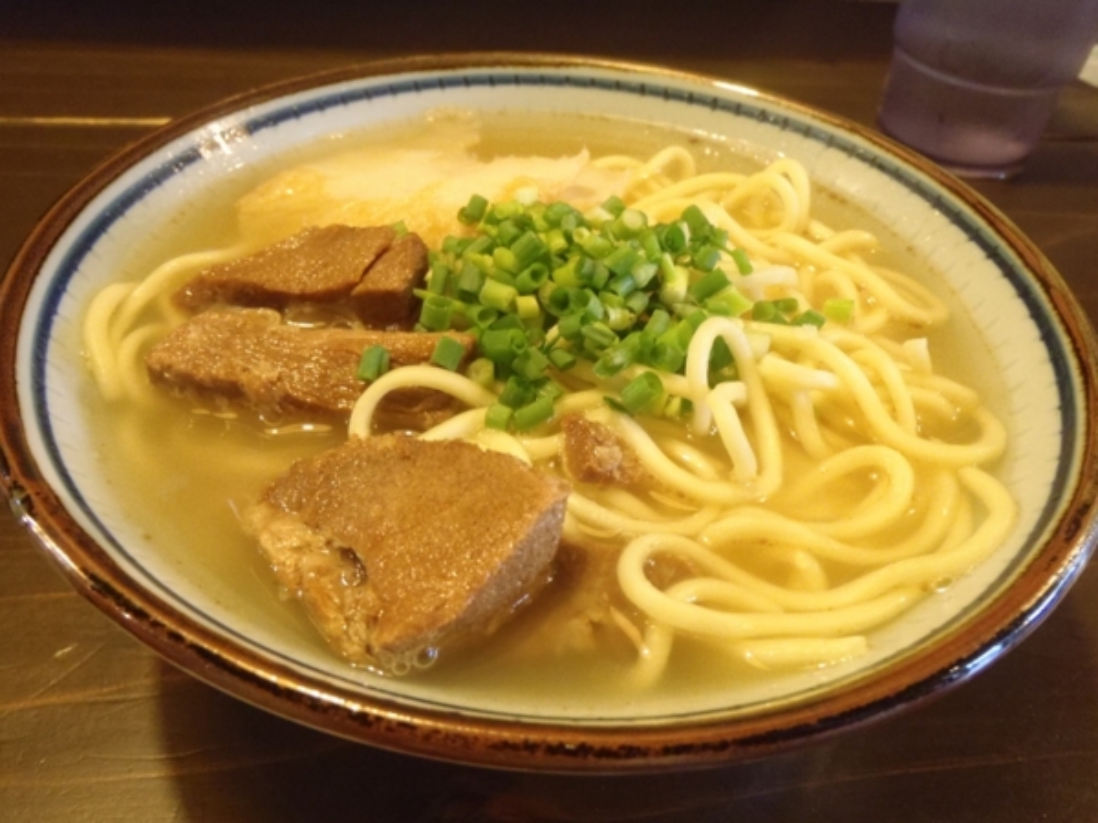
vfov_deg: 49.7
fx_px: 888
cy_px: 412
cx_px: 549
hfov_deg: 63.4
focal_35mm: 28
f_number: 3.9
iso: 320
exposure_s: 1/4
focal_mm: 5
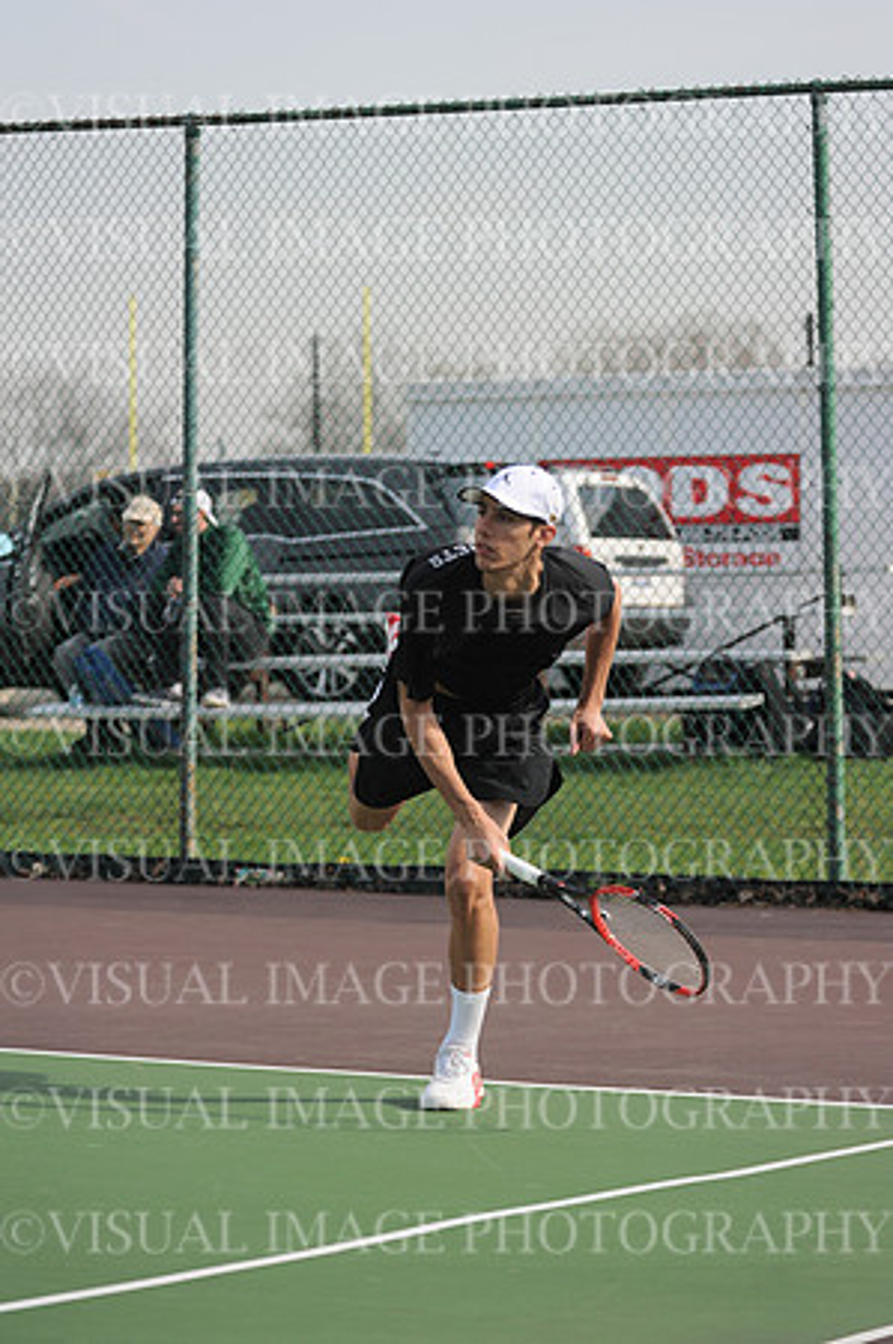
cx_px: 446
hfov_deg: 9.8
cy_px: 672
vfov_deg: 14.7
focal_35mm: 140
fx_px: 5221
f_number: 5.6
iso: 500
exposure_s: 1/1600
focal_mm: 140
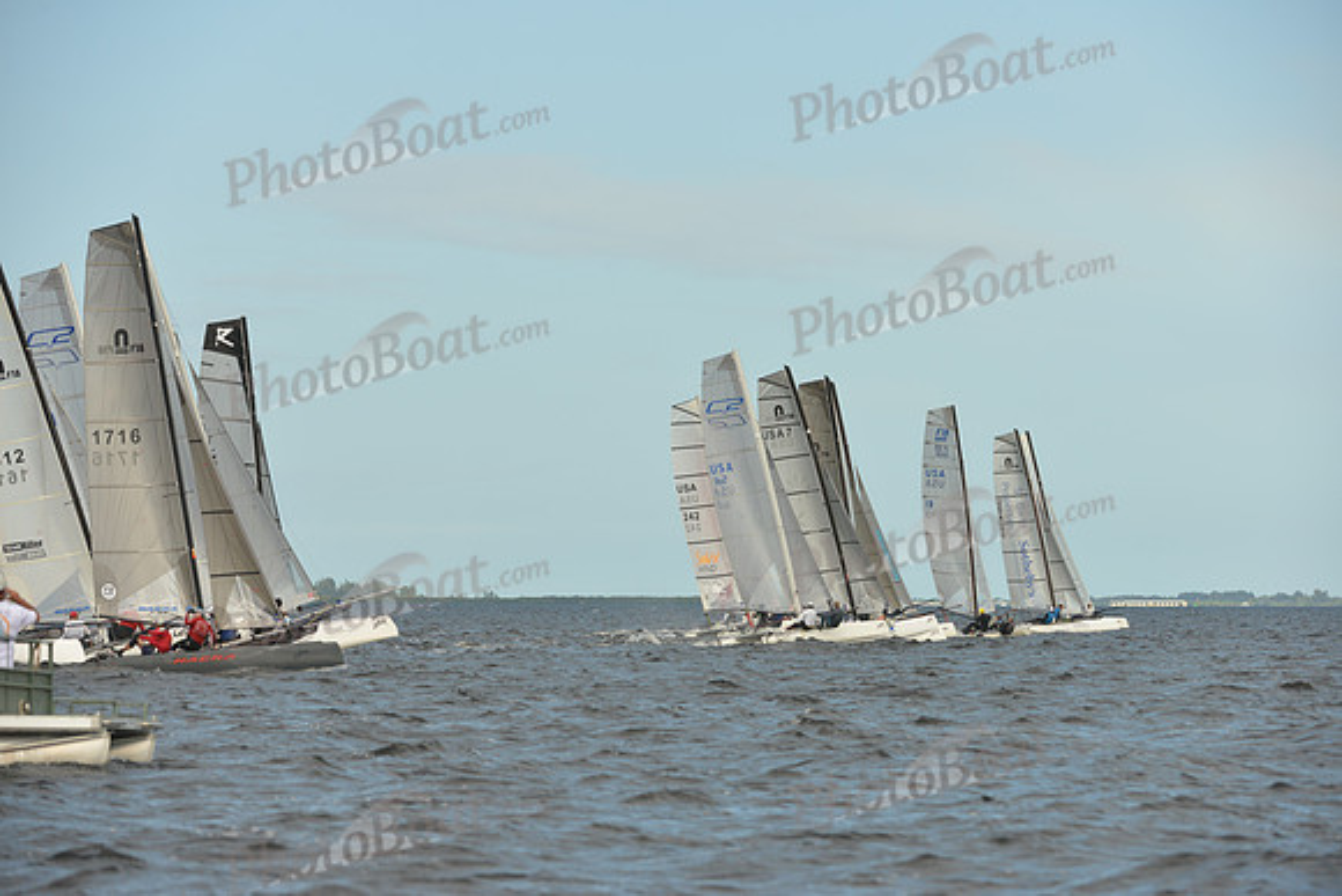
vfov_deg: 6.9
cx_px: 671
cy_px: 448
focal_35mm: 200
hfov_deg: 10.3
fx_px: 7457
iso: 250
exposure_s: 1/1000
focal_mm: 200
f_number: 5.6
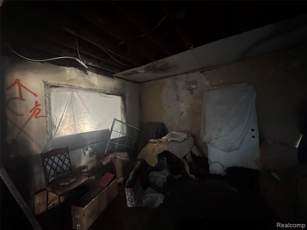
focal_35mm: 14
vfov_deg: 85.7
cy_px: 115
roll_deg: +3.2
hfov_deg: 102.1
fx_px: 124
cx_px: 154
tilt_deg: -0.6
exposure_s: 1/40
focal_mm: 2.22
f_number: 2.2
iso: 1600
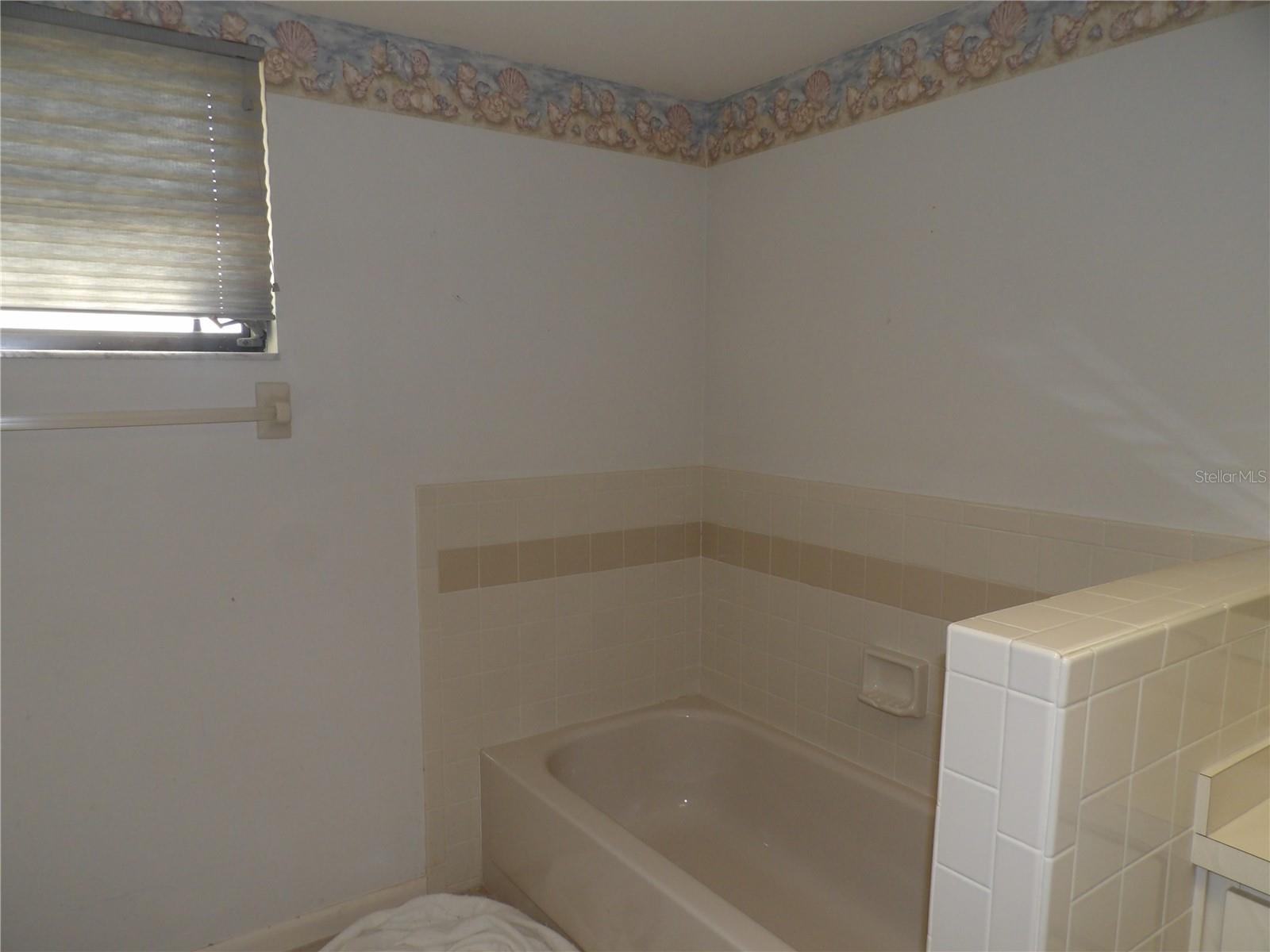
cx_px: 635
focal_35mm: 24
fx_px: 881
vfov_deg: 56.8
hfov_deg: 71.6
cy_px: 476
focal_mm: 4.3
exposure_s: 1/33
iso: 200
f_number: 3.2
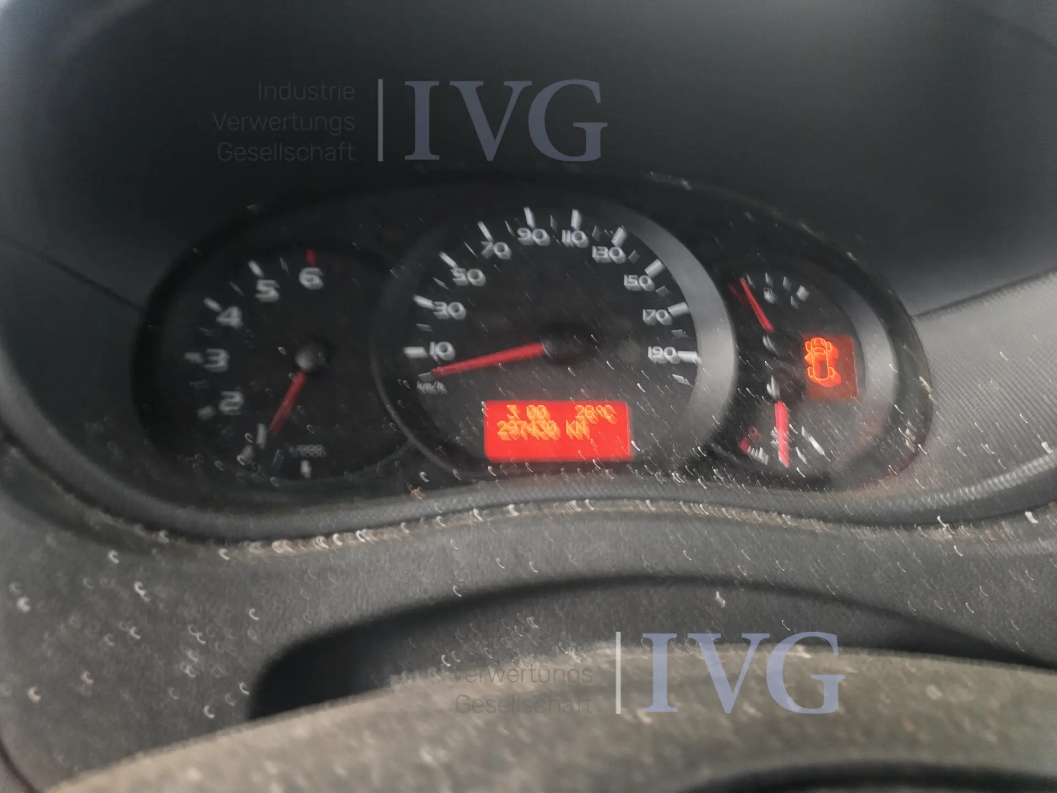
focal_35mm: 23
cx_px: 528
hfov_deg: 73.9
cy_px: 396
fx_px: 702
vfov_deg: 58.9
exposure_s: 1/40
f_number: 1.7
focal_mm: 6.3
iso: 1250
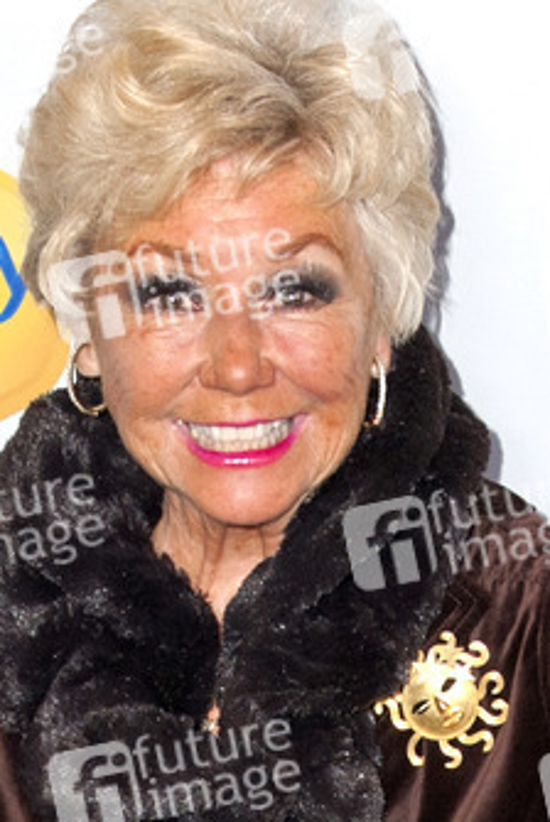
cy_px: 410
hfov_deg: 36.0
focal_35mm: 37
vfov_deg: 51.8
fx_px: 846
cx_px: 247
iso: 500
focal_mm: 31
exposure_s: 1/400
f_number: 4.5
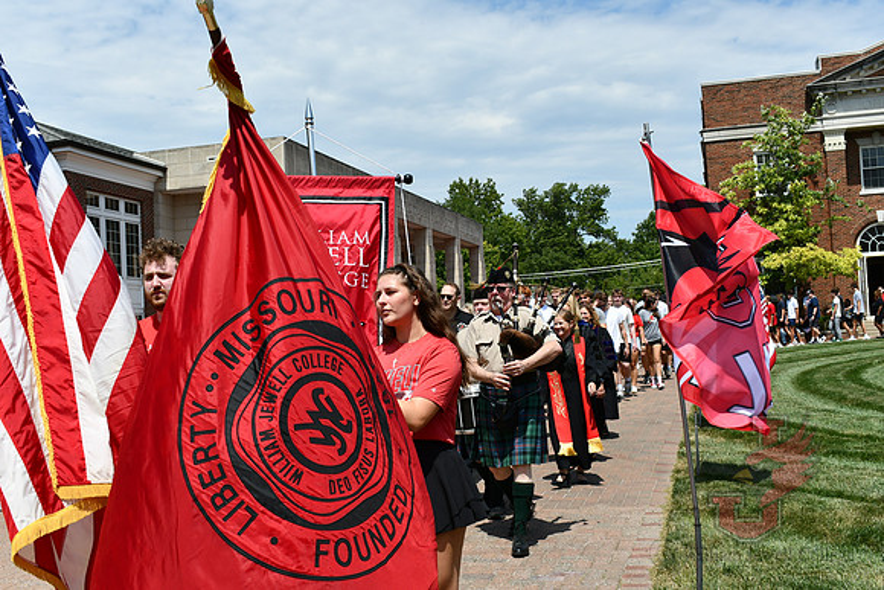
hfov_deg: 46.4
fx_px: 1032
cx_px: 442
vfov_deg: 31.9
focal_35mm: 42
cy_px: 295
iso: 100
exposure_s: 1/320
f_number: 9
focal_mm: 28
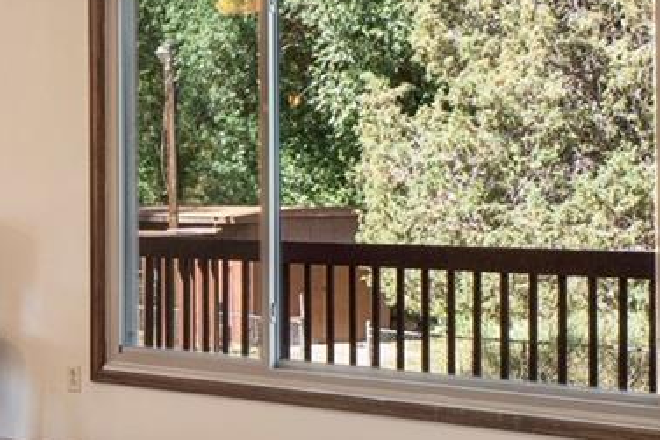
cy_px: 179
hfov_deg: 25.0
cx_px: -198
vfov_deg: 19.4
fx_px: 1286
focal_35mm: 70
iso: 250
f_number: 8
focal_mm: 11
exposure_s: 1/4
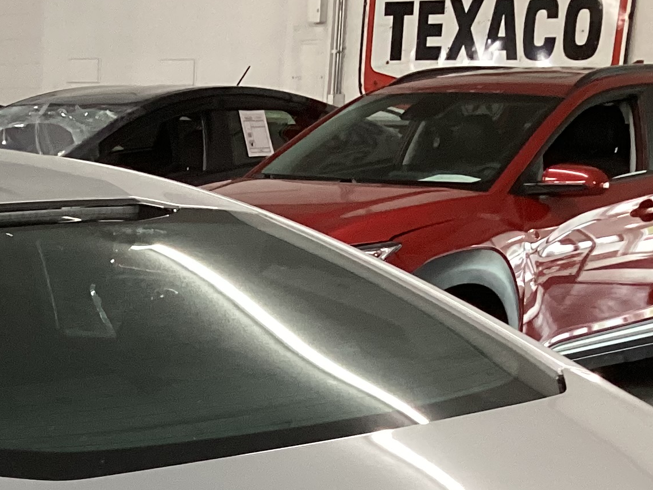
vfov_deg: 15.6
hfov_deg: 21.2
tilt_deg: -21.0
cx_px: -15
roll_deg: +0.1
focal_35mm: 89
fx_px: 1679
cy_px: 668
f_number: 2.4
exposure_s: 1/60
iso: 200
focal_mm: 3.3
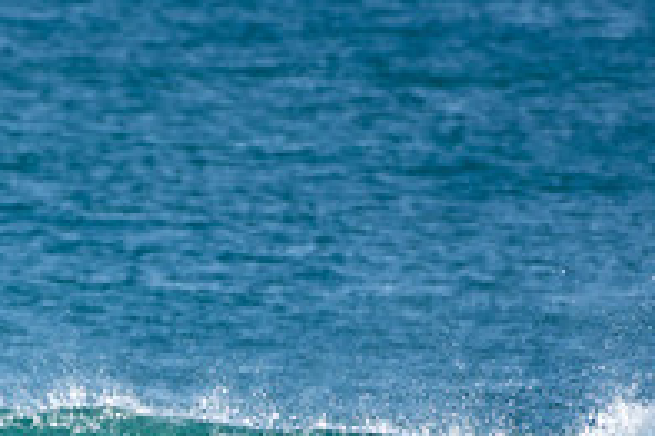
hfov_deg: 0.9
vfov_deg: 0.6
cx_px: -83
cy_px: 577
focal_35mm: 2210
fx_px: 40175
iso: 250
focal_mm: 500
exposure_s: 1/1000
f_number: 5.6
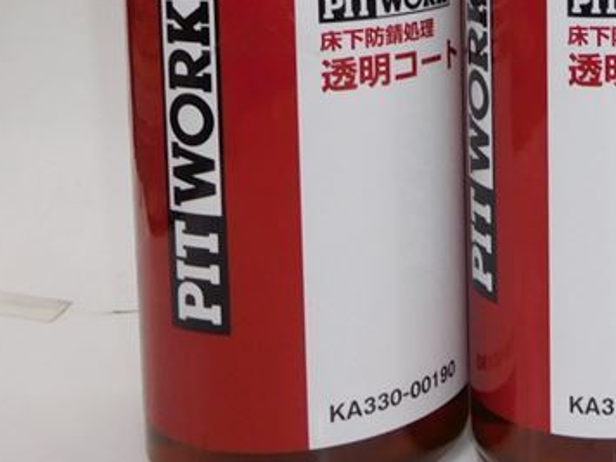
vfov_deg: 19.5
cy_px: -62
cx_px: 805
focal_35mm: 72
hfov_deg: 23.8
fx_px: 1281
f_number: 3.4
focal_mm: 4.5
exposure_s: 1/30
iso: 200
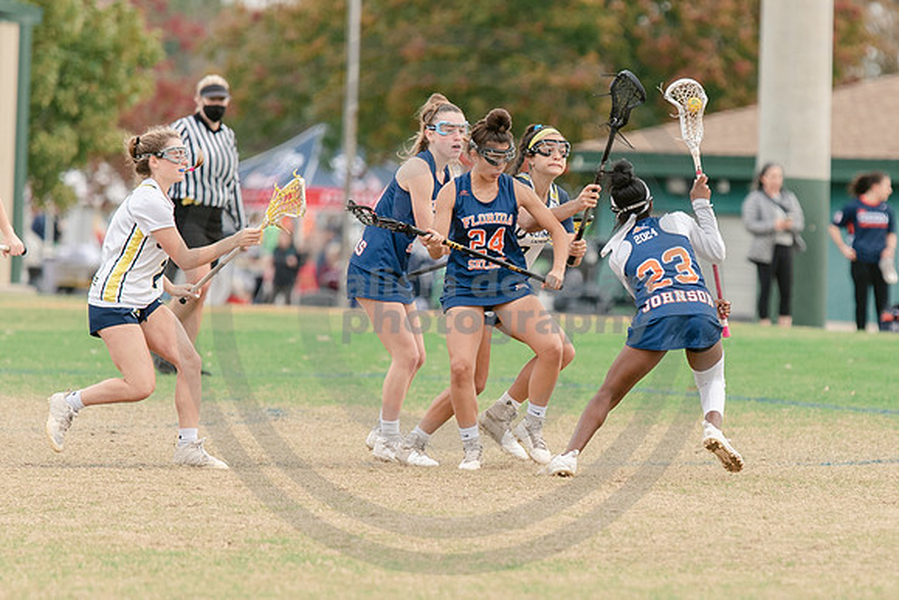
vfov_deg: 2.7
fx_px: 12799
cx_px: 624
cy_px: 378
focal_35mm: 512
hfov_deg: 4.0
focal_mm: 200
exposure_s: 1/1250
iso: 320
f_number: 2.8
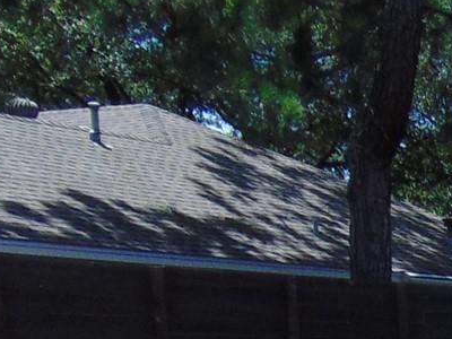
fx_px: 1671
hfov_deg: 14.0
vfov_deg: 10.6
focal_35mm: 128
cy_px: 684
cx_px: 763
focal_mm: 4.5
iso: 80
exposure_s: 1/1000
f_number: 3
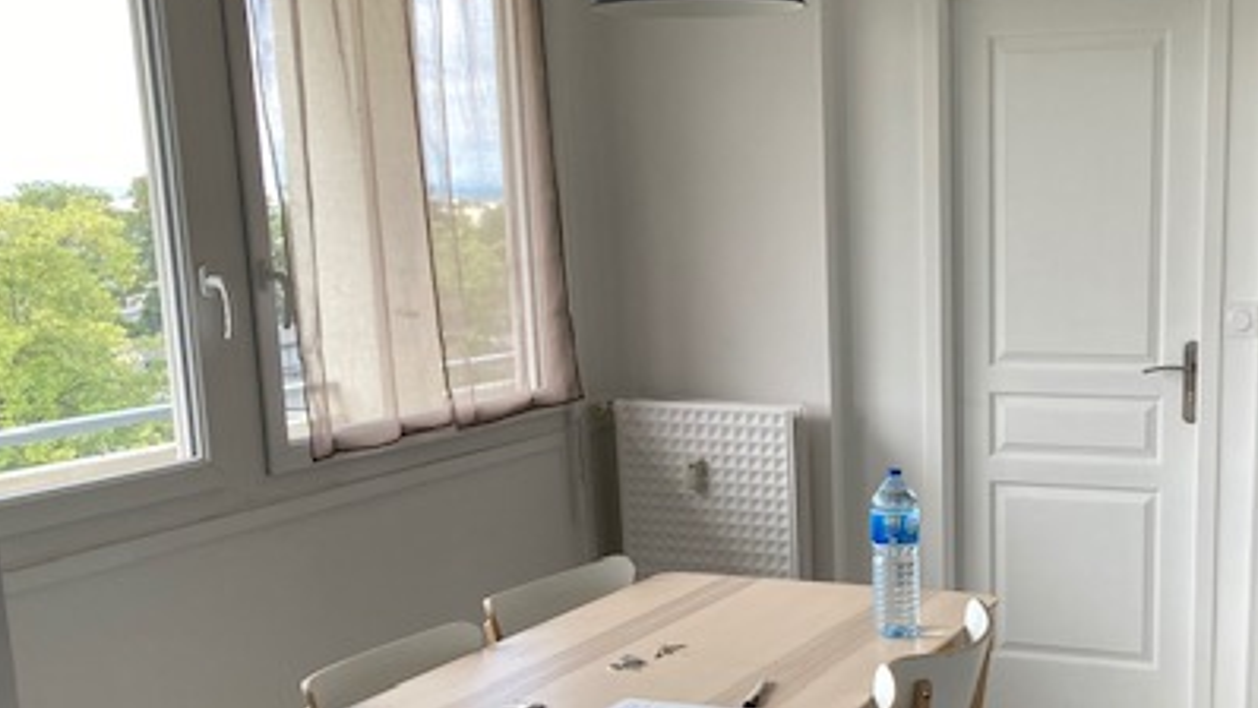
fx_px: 1635
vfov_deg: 24.1
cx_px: 958
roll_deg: +1.1
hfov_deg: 40.8
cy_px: 559
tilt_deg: -10.8
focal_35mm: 49
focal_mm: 3.99
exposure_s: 1/121
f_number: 1.8
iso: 50
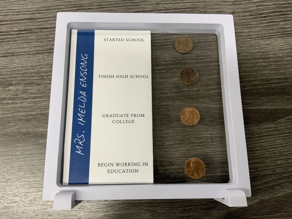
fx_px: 245
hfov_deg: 61.7
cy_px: 110
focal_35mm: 29
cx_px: 146
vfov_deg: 48.2
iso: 50
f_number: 1.8
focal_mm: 3
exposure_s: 1/60
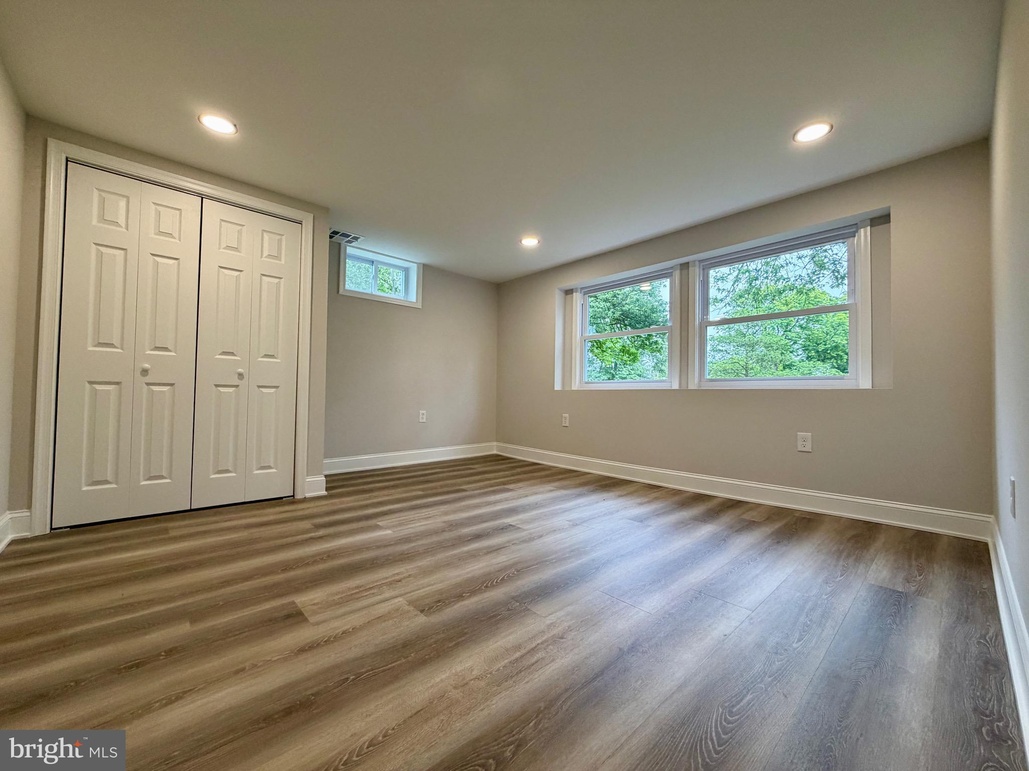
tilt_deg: +2.1
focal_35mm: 14
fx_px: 416
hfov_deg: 102.1
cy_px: 386
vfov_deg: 85.7
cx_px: 514
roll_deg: +0.0
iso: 200
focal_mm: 2.22
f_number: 2.2
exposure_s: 1/120
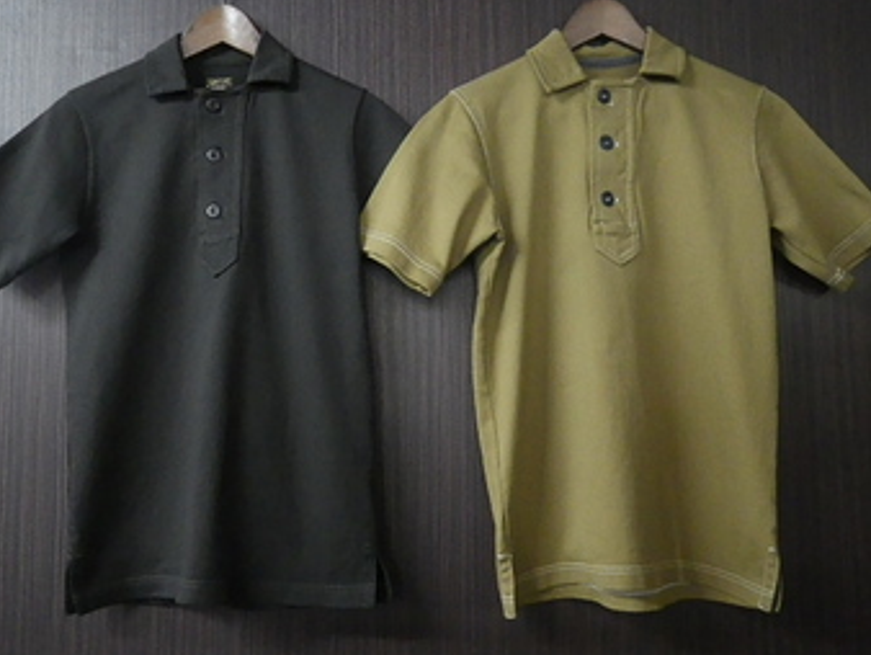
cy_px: 329
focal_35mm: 29
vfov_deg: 48.3
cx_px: 425
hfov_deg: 61.6
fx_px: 730
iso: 800
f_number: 3.5
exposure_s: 1/30
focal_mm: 5
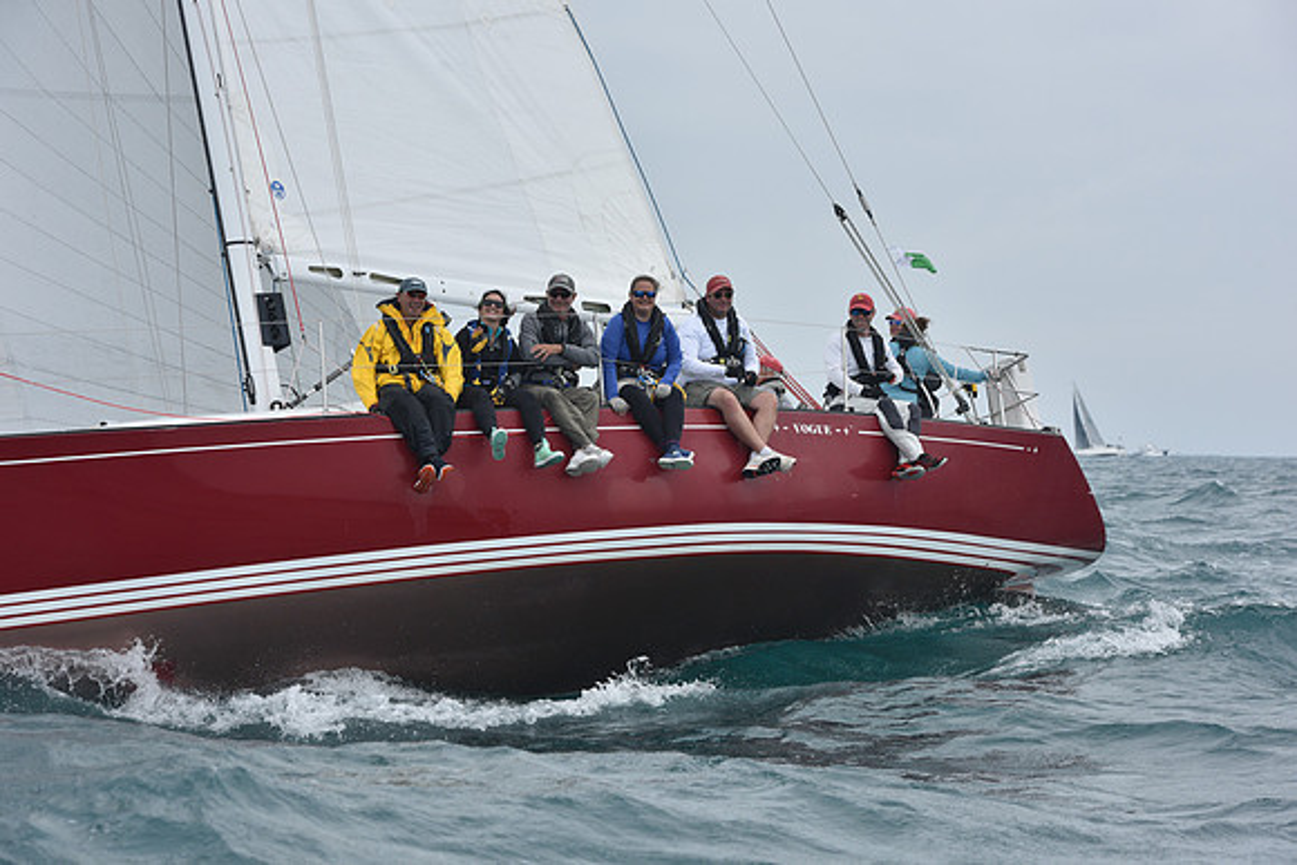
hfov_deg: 20.4
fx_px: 3603
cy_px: 432
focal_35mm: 100
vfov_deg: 13.7
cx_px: 648
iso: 250
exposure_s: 1/800
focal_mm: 100
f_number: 7.1
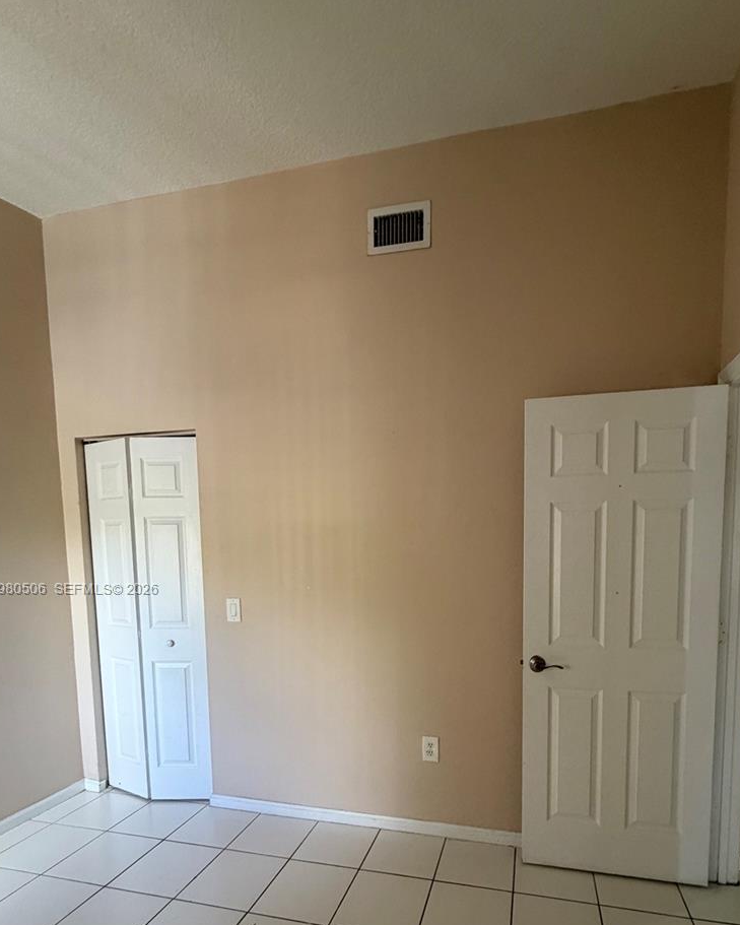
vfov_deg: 84.3
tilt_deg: -5.1
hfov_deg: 73.4
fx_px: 493
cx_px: 426
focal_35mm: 18
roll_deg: +0.4
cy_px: 590
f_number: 2.2
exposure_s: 1/60
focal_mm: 2.22
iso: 250
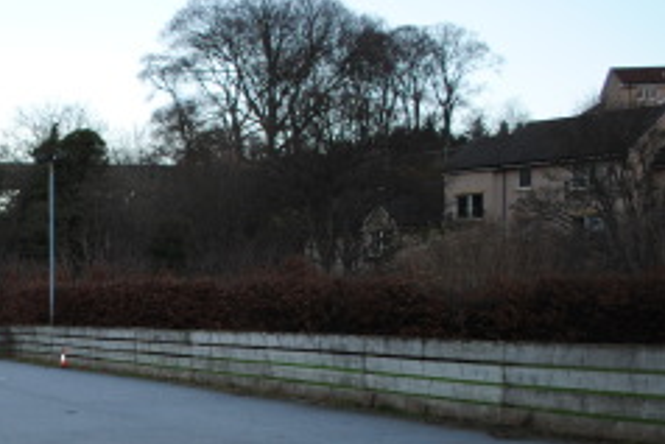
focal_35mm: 71
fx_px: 1312
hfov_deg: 26.6
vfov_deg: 18.8
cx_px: -28
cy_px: 431
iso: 100
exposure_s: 1/160
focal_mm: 22
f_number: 3.8
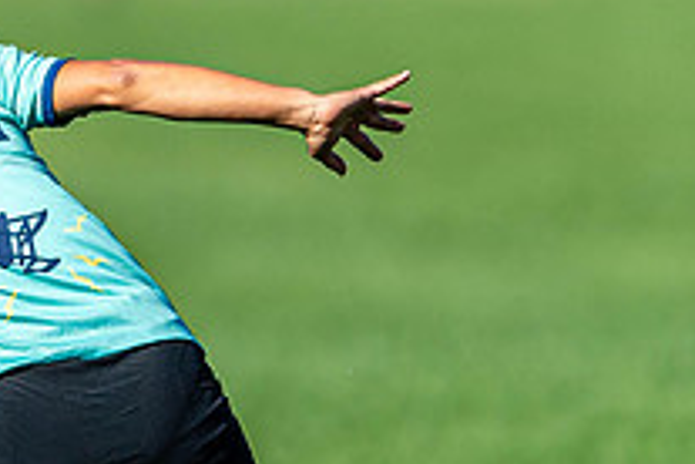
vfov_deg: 0.7
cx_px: -441
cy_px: 156
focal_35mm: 2006
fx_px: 38724
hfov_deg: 1.0
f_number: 2.8
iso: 100
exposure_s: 1/2500
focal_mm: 400
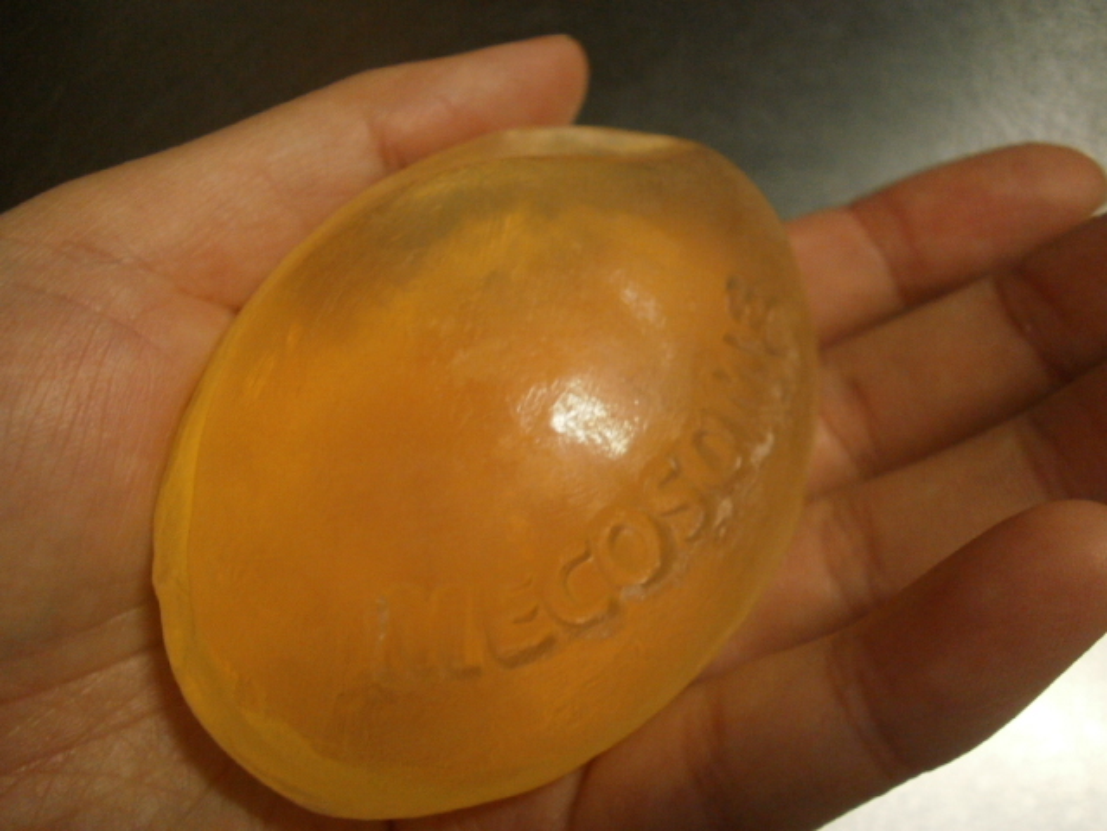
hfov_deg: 58.4
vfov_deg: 45.4
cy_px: 416
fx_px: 991
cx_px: 554
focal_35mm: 31
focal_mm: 5.45
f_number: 2.9
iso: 400
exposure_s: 1/30
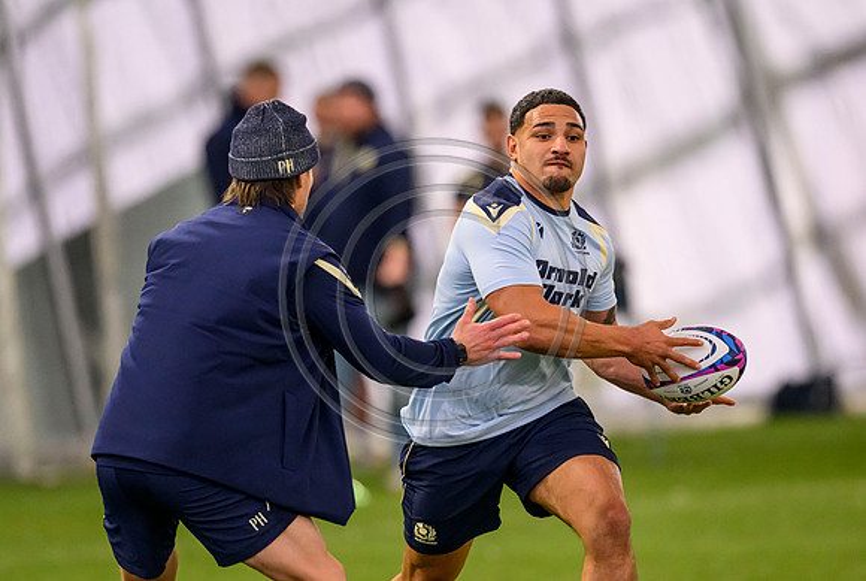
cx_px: 472
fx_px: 11878
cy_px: 303
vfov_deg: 2.8
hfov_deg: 4.2
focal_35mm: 493
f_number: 3.2
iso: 8000
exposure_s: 1/1600
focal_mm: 400
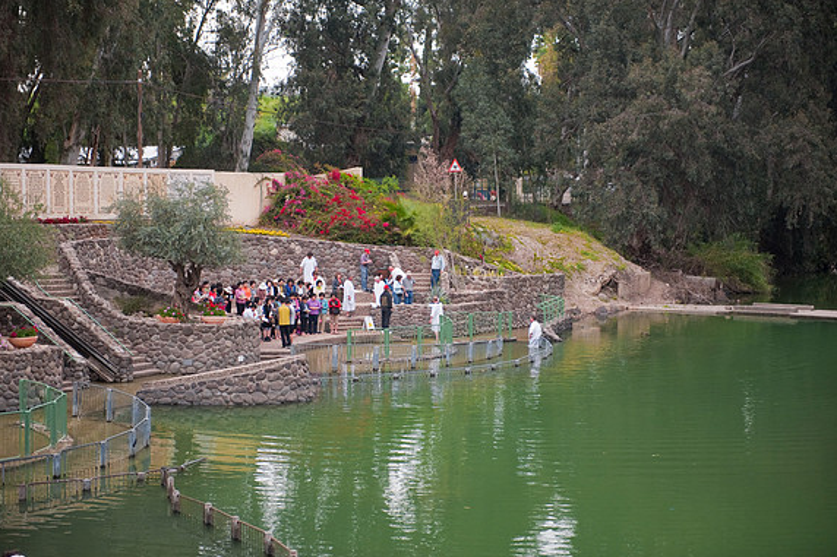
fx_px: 1650
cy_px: 278
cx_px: 420
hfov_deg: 28.5
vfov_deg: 19.2
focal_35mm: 71
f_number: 2.8
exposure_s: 1/320
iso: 800
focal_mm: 70
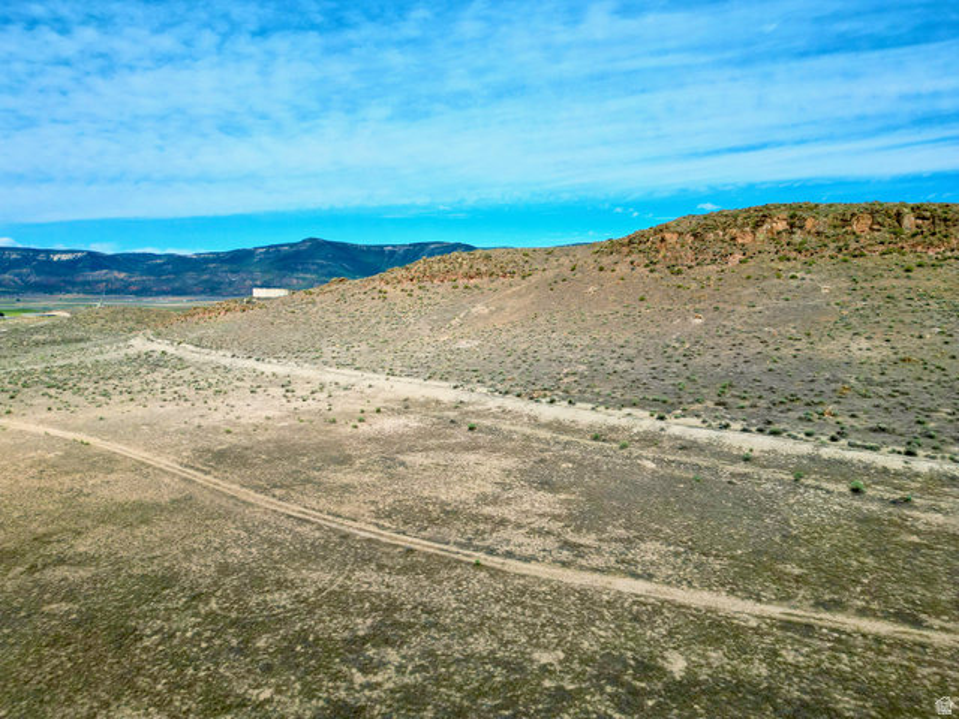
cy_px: 360
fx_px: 665
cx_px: 480
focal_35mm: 24
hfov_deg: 71.6
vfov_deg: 56.8
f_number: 1.7
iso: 100
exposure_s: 1/3200
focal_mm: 6.72
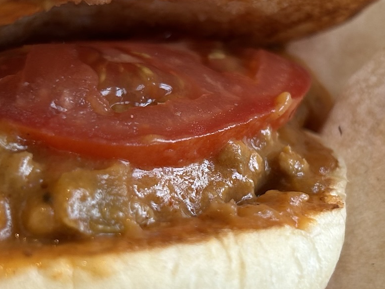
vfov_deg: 21.9
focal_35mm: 67
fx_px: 745
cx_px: 206
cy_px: 146
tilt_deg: -63.0
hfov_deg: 29.0
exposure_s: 1/100
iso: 80
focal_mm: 5.7
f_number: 1.5
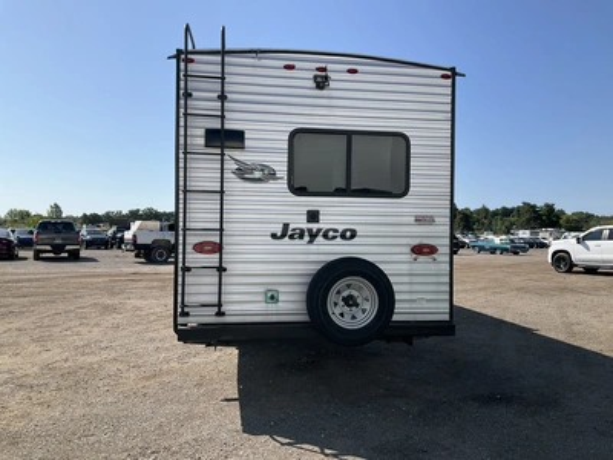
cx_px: 306
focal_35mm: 29
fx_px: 514
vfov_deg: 48.2
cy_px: 230
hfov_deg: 61.7
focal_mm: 3
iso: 25
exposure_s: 1/2320
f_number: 1.8
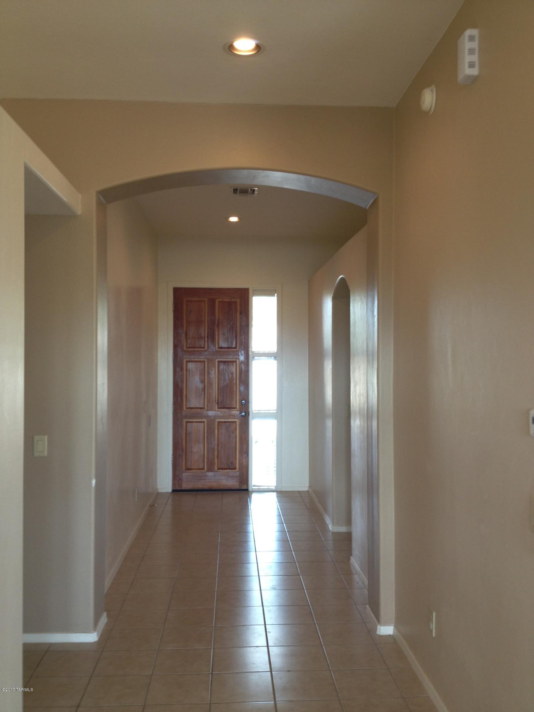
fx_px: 720
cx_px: 267
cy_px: 356
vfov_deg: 52.6
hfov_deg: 40.7
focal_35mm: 35
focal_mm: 4.28
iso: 64
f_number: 2.4
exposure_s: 1/20
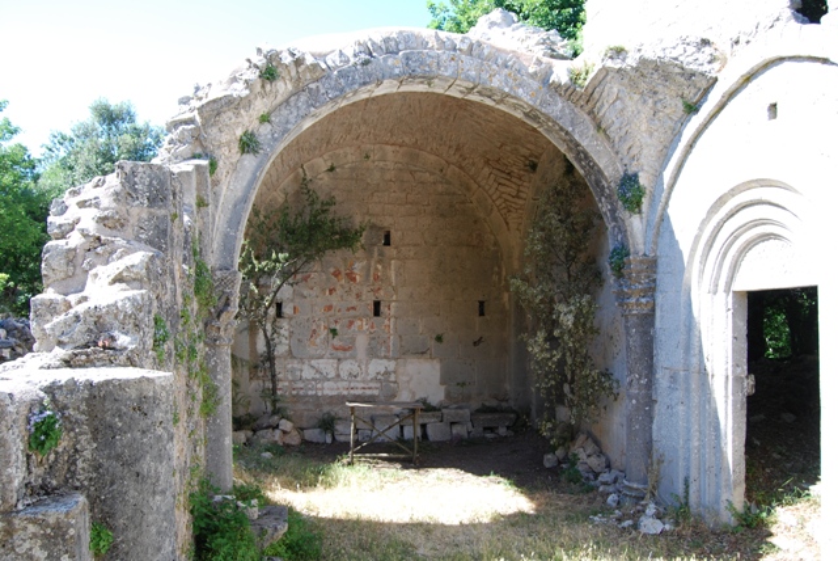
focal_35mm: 30
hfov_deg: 61.9
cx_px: 419
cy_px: 280
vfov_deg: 43.7
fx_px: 699
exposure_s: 1/125
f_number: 5.6
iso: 160
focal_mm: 20
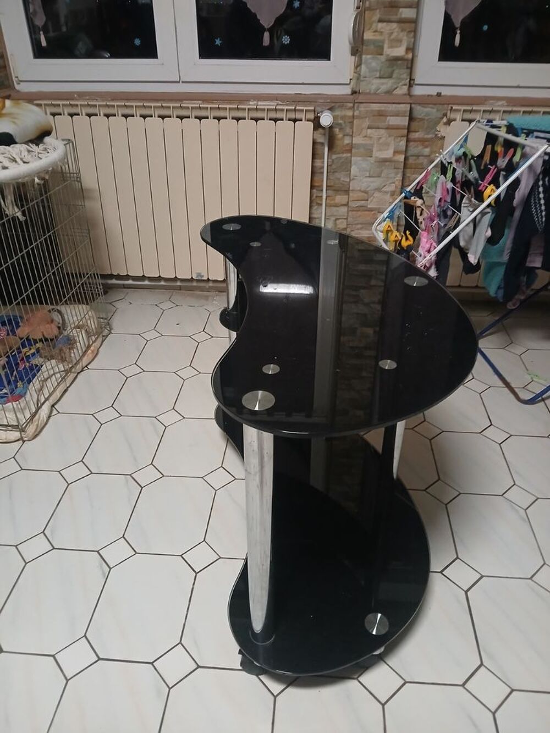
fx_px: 551
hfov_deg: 53.1
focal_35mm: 26
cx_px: 275
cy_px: 366
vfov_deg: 67.3
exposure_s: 1/20
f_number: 1.8
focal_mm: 3.98
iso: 500
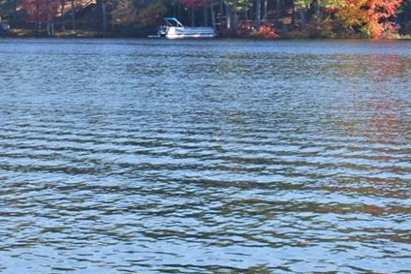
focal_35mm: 199
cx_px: 313
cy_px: 21
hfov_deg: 10.3
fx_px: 2275
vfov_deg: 6.9
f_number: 6.3
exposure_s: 1/160
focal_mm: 55
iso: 100
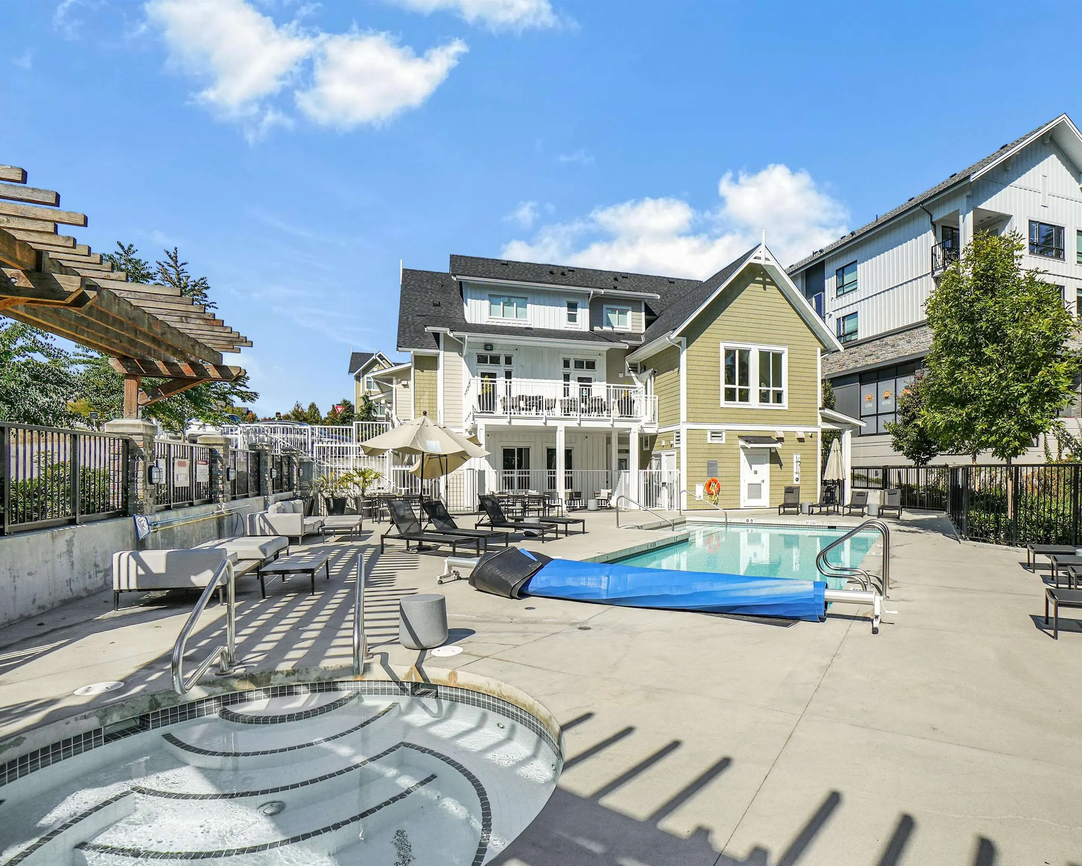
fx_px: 544
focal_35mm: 17
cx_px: 642
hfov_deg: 88.7
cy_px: 435
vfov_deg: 77.0
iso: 100
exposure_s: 1/500
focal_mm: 10
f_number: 8
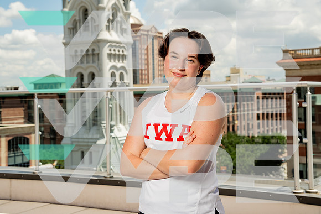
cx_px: 160
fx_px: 548
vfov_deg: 22.1
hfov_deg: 32.6
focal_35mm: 62
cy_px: 107
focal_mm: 61.5
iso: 100
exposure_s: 1/250
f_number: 8
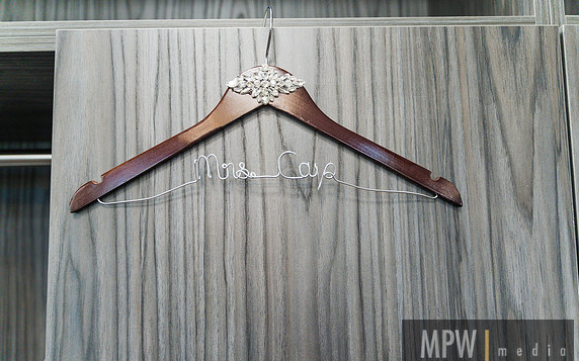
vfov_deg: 41.8
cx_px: 290
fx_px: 473
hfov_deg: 62.9
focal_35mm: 30
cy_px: 188
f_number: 2.8
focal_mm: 29
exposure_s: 1/125
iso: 2000
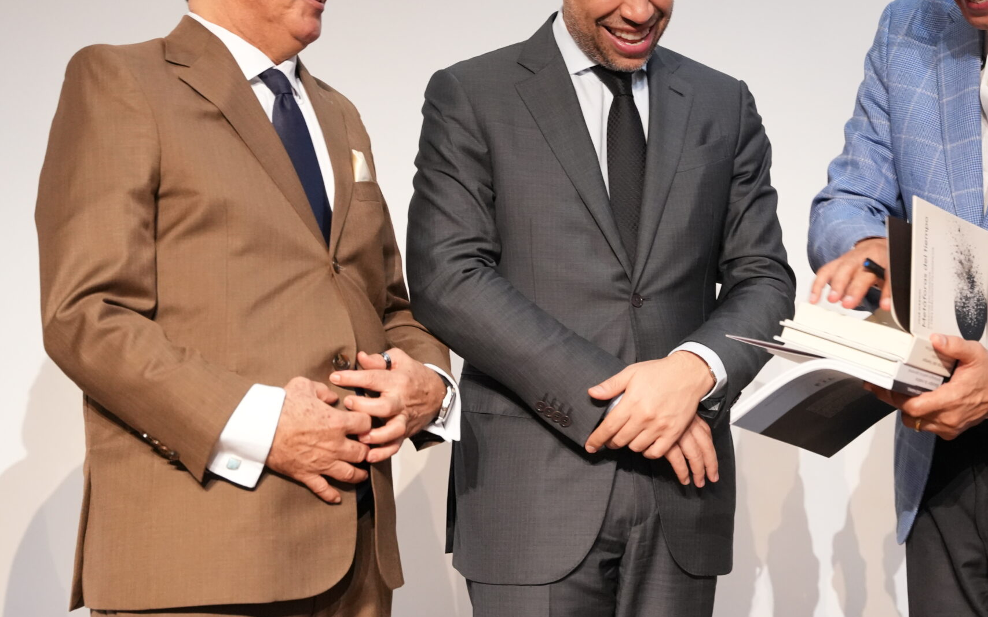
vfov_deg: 16.5
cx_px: 620
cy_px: 141
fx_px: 2121
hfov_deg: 26.1
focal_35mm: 79
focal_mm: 51.5
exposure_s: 1/100
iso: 5000
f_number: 3.5
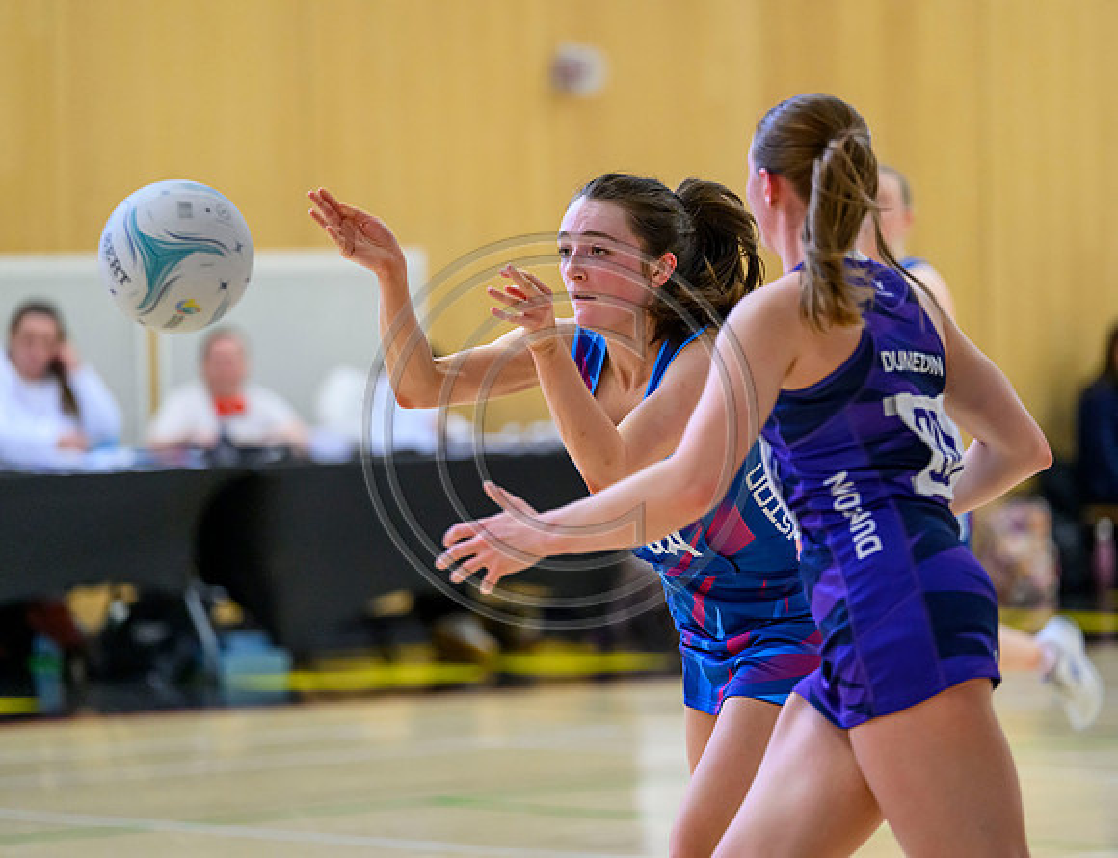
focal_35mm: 220
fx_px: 7169
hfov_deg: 8.9
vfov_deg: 6.8
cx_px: 645
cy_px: 428
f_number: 3.2
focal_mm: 200
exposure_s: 1/1000
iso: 4000
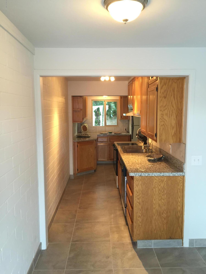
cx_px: 103
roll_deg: +0.9
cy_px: 137
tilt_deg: -6.4
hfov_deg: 48.2
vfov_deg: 61.7
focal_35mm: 29
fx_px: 230
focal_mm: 4.15
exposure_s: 1/30
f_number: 2.2
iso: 100
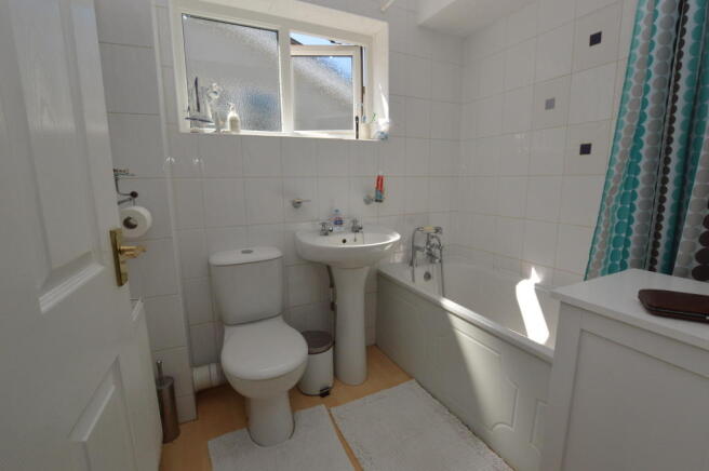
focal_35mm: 15
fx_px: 295
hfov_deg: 100.4
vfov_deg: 77.2
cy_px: 236
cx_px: 354
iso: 800
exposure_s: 1/200
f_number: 13
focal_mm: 10
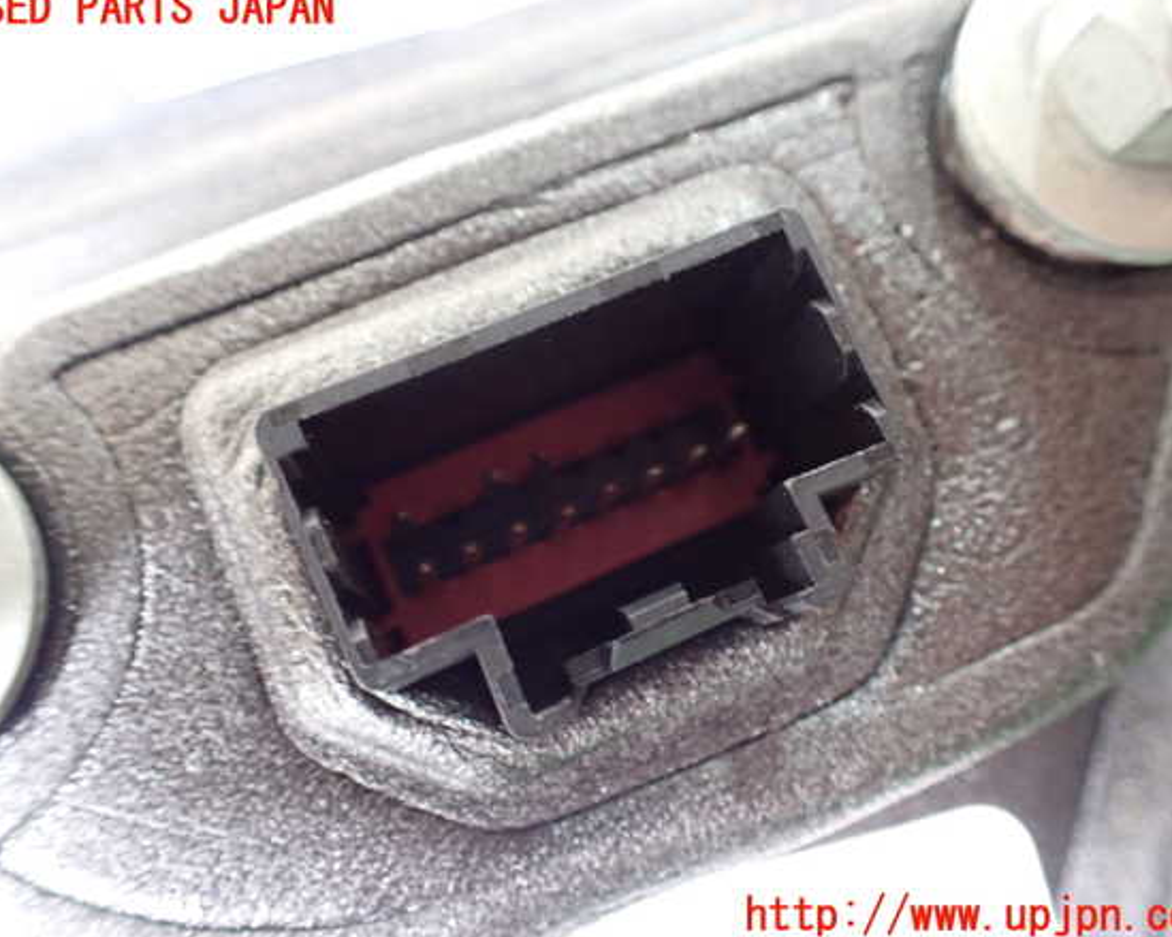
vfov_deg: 45.8
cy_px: 463
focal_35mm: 32
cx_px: 587
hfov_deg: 55.7
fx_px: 1110
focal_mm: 5.4
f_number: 2.3
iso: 1000
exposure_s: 1/30
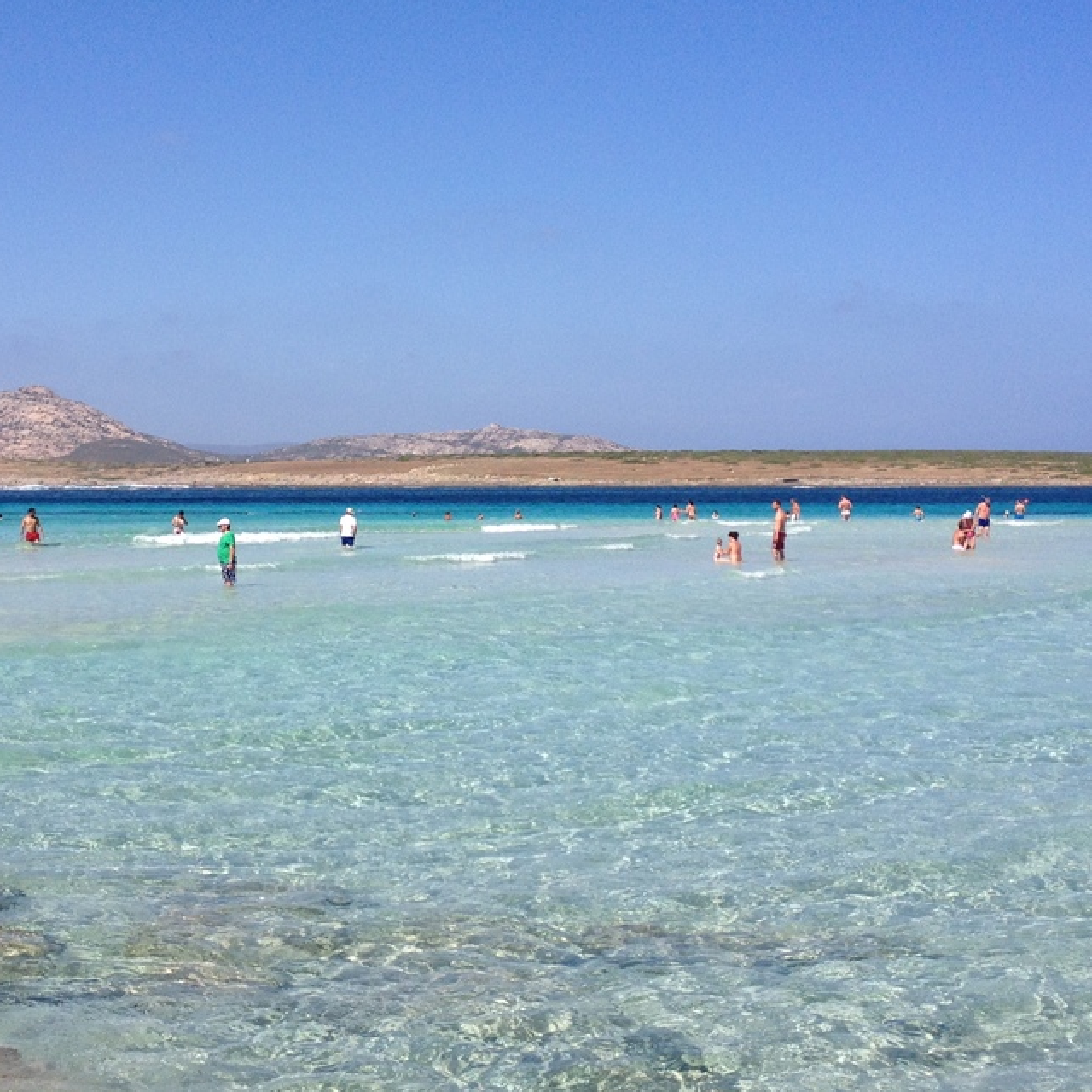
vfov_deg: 29.5
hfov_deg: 29.5
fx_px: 2070
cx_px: 449
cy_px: 481
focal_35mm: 58
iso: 50
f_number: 2.4
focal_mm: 4.28
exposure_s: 1/2404
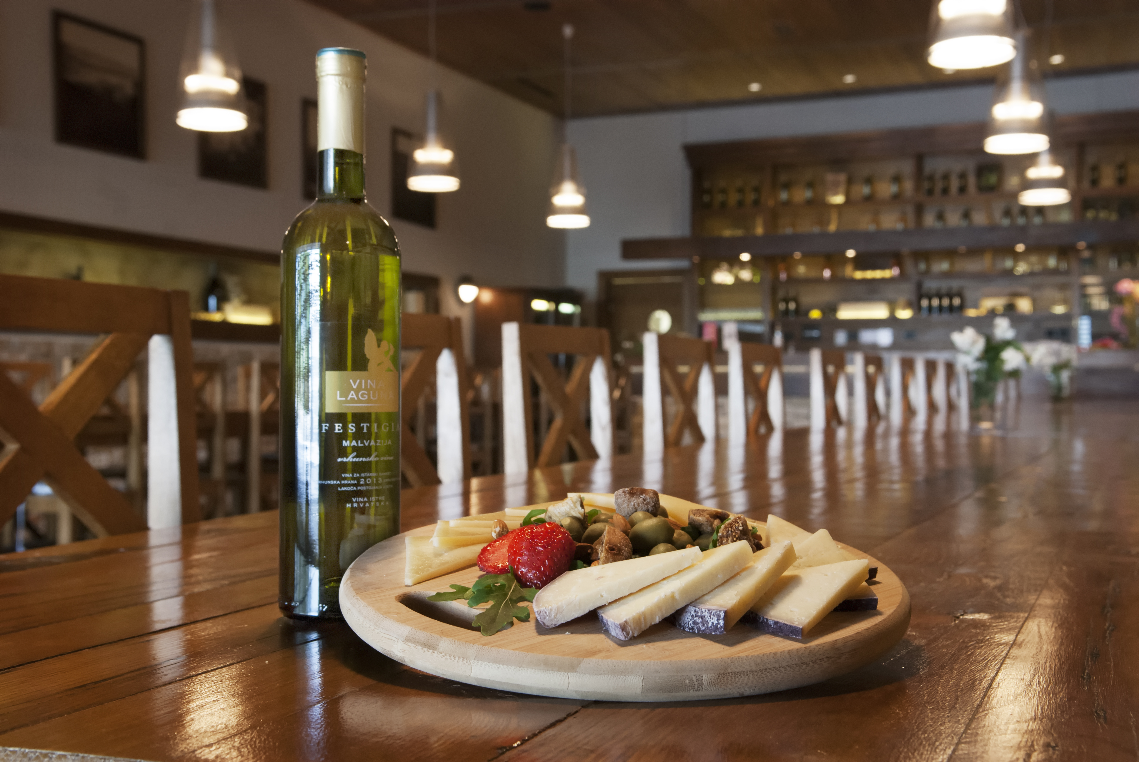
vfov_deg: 29.9
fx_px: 1425
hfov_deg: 43.6
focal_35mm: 45
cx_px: 570
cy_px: 381
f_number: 8
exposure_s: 1/8
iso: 400
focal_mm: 30
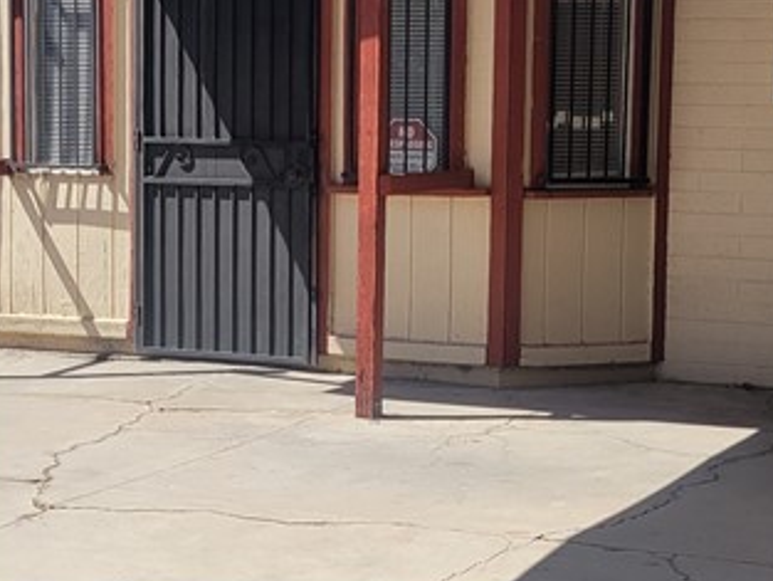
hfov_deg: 23.0
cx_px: 410
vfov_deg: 17.4
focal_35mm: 85
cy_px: 252
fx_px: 1899
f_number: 1.8
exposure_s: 1/2686
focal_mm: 5.4
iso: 40
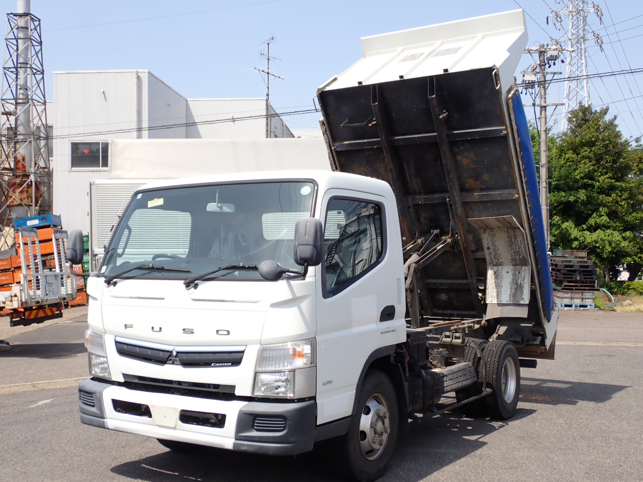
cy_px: 241
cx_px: 322
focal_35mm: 41
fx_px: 762
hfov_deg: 45.8
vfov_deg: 35.1
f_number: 4
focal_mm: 7.31
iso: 100
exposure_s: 1/640
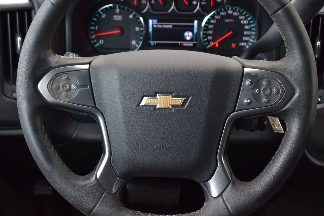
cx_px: 162
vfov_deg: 23.8
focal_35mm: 57
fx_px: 513
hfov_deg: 35.1
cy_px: 108
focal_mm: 38
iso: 400
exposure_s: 1/30
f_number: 7.1
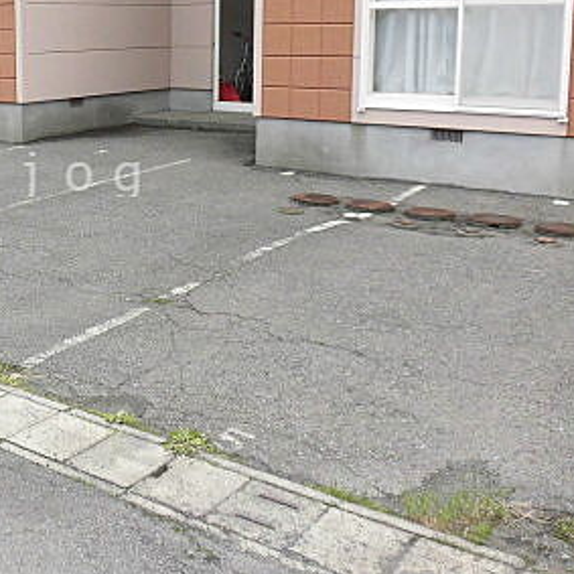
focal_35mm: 48
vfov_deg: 34.9
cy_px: 172
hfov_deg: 32.7
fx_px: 900
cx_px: 12
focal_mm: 4.3
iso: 100
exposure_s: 1/800
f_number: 3.1
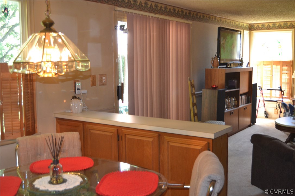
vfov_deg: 34.2
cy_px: 98
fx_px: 320
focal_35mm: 39
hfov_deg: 49.6
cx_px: 148
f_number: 4
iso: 900
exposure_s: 1/60
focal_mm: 26
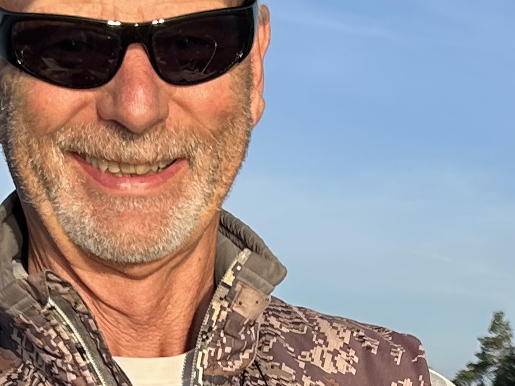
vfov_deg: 10.4
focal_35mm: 138
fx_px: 2053
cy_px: 586
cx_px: 297
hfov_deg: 14.3
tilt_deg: -2.5
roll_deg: +1.0
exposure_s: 1/2353
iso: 50
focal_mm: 5.7
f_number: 1.5
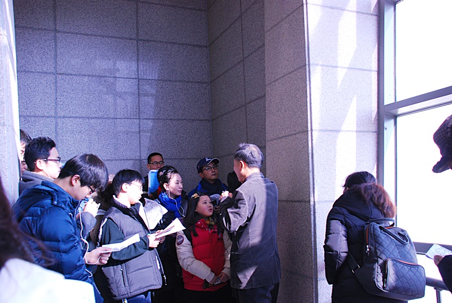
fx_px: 415
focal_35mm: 33
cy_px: 152
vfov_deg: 40.1
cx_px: 226
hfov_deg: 57.2
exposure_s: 1/50
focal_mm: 22
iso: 400
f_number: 3.8
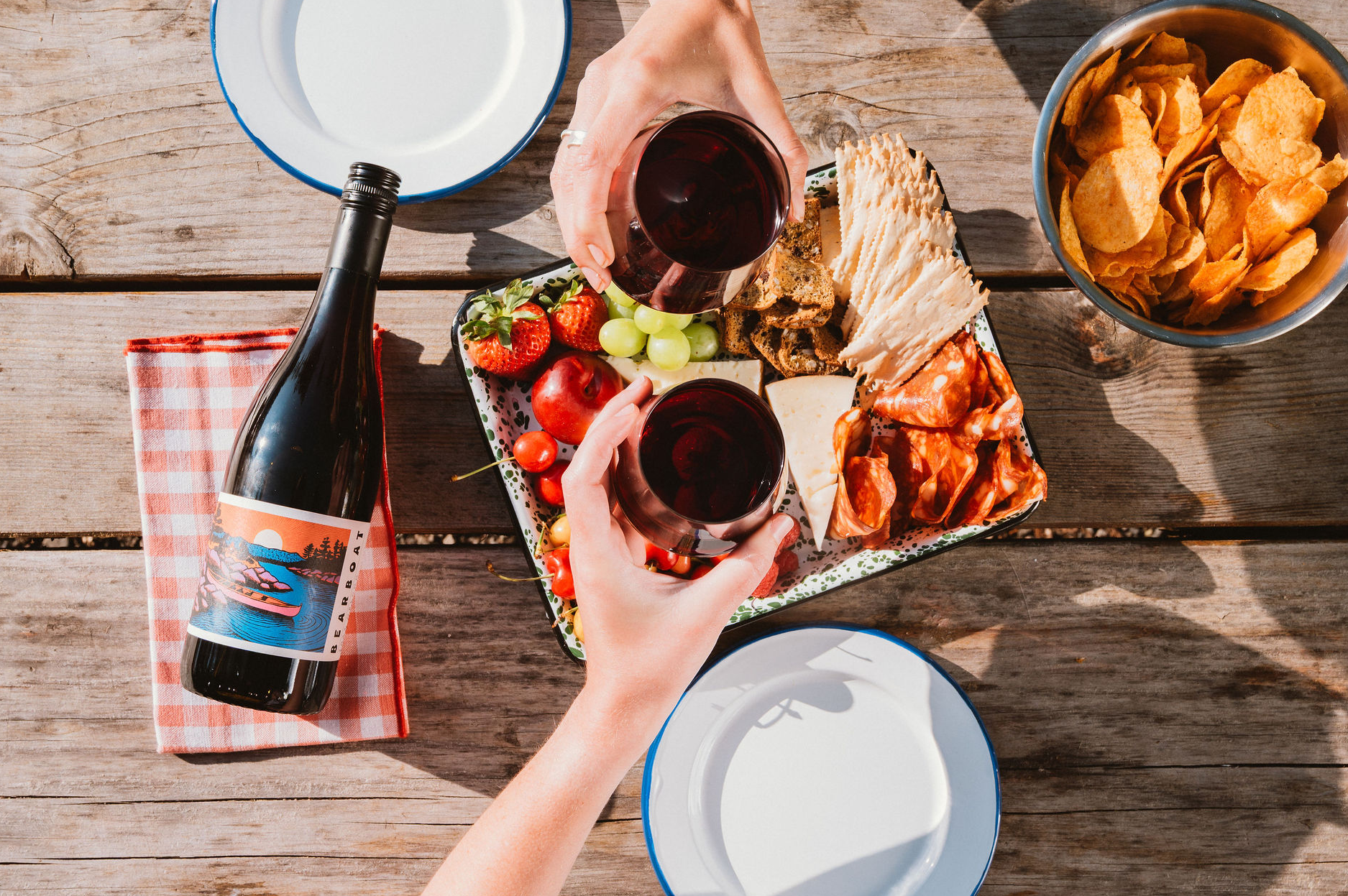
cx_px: 664
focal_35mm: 41
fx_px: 1534
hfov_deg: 47.4
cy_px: 462
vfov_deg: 32.6
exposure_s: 1/250
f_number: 9.5
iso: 280
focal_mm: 36
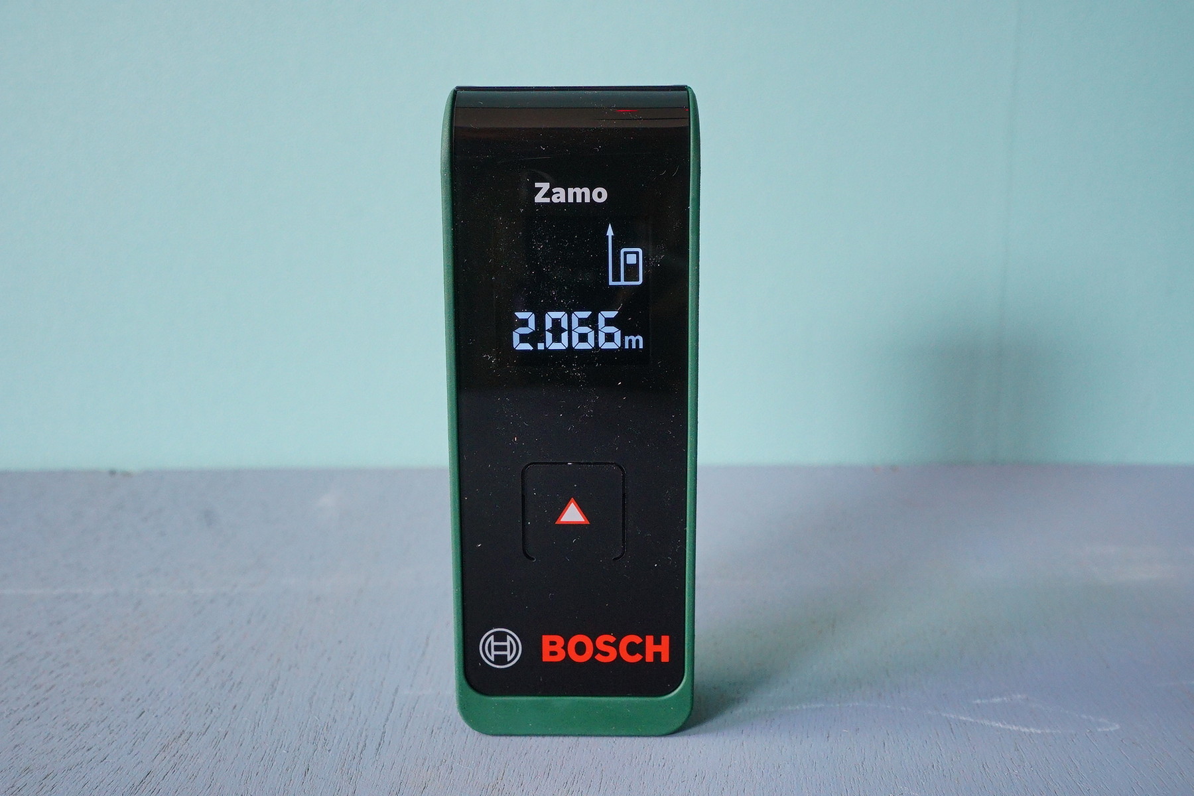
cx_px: 597
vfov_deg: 31.9
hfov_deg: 46.4
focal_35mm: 42
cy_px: 398
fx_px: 1393
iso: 800
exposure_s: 1/8
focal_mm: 28
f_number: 10
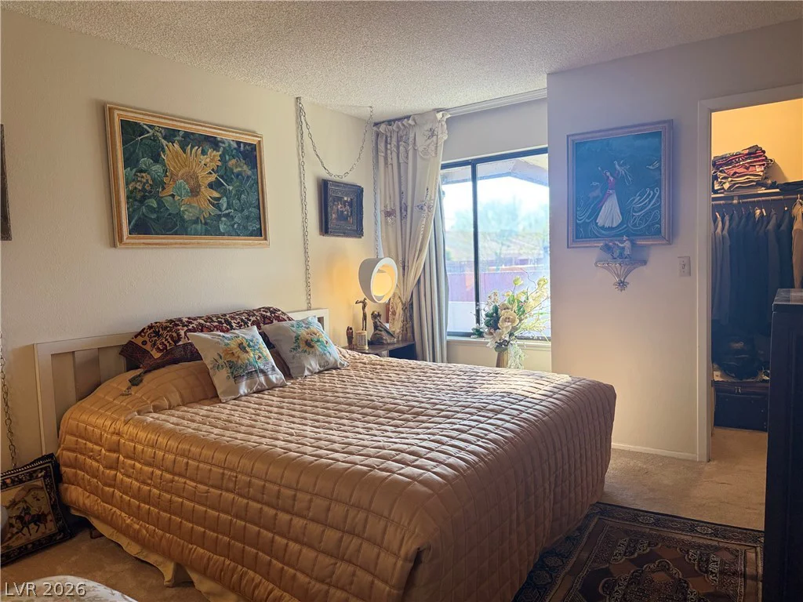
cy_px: 301
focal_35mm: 24
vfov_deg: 56.8
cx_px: 402
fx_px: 557
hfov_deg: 71.6
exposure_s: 1/198
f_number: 1.78
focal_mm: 6.76
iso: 200
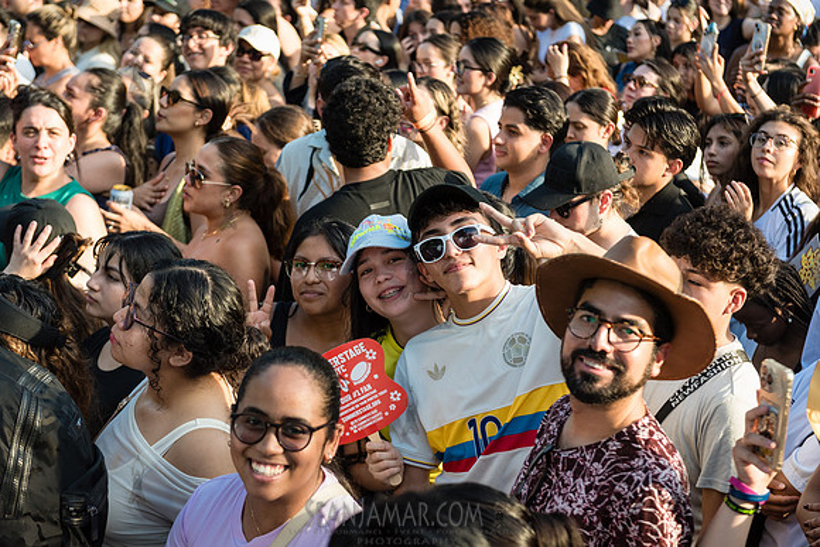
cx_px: 410
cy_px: 274
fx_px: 1595
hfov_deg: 28.8
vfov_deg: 19.5
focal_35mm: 70
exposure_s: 1/1000
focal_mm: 70
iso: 1000
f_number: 4
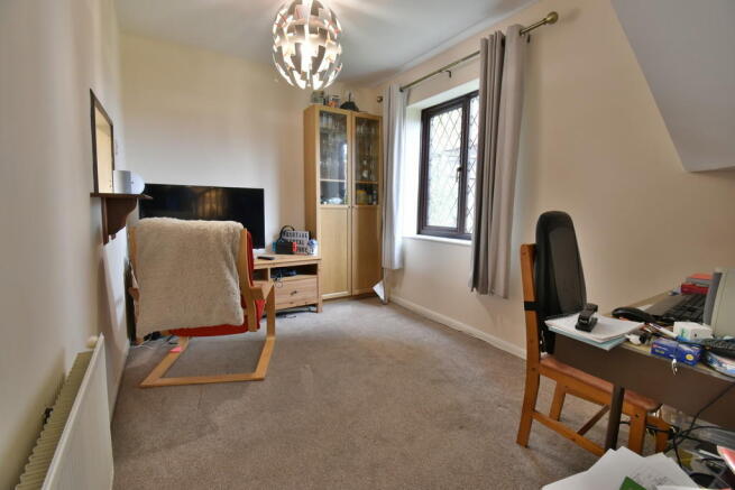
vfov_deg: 77.4
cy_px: 245
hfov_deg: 100.4
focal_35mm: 15
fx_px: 306
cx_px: 368
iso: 400
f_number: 8
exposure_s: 1/3
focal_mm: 10
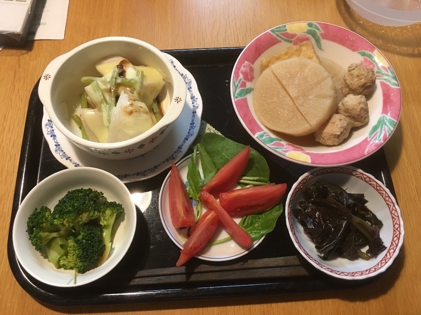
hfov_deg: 61.7
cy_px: 158
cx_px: 210
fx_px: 353
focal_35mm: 29
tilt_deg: -67.3
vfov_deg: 48.2
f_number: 2.2
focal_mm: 4.15
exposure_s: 1/10
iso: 80
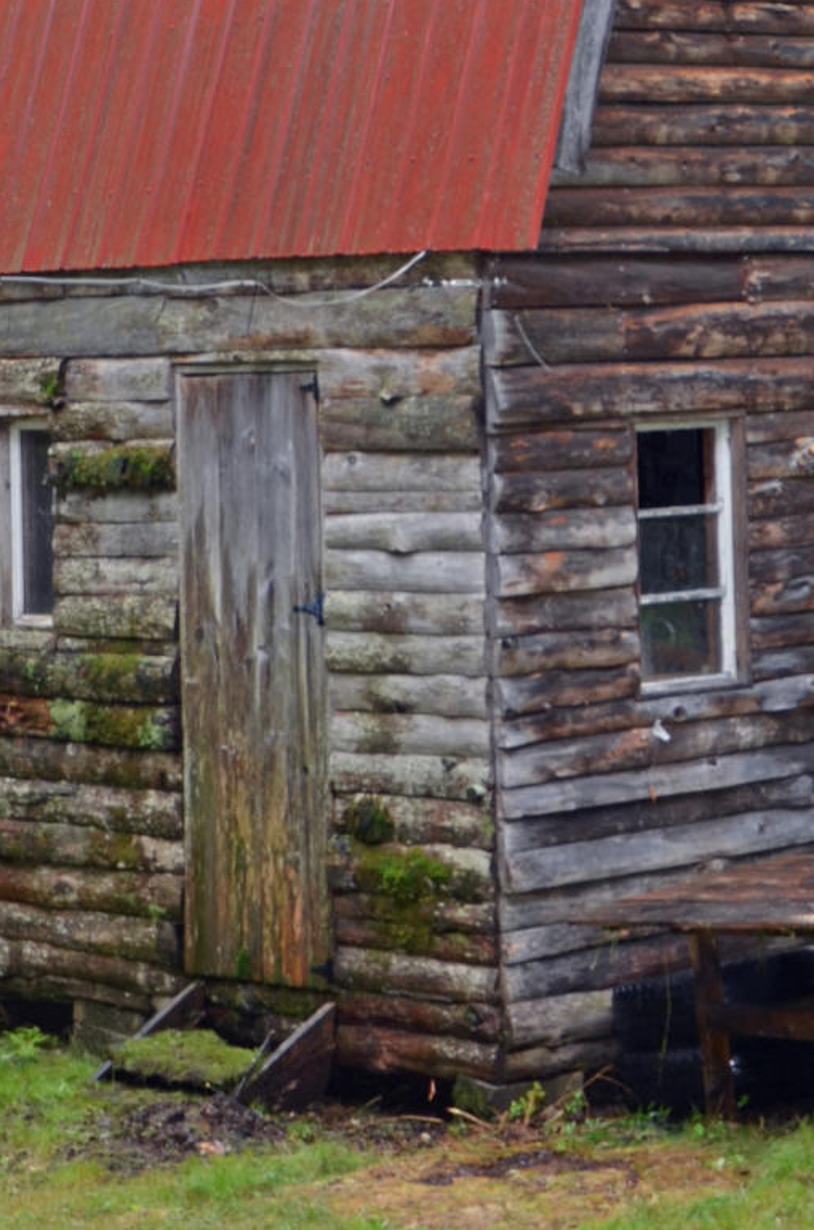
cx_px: 542
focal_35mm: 117
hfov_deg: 11.6
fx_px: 3988
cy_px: 208
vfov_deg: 17.4
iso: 200
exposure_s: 1/125
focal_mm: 30
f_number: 4.2
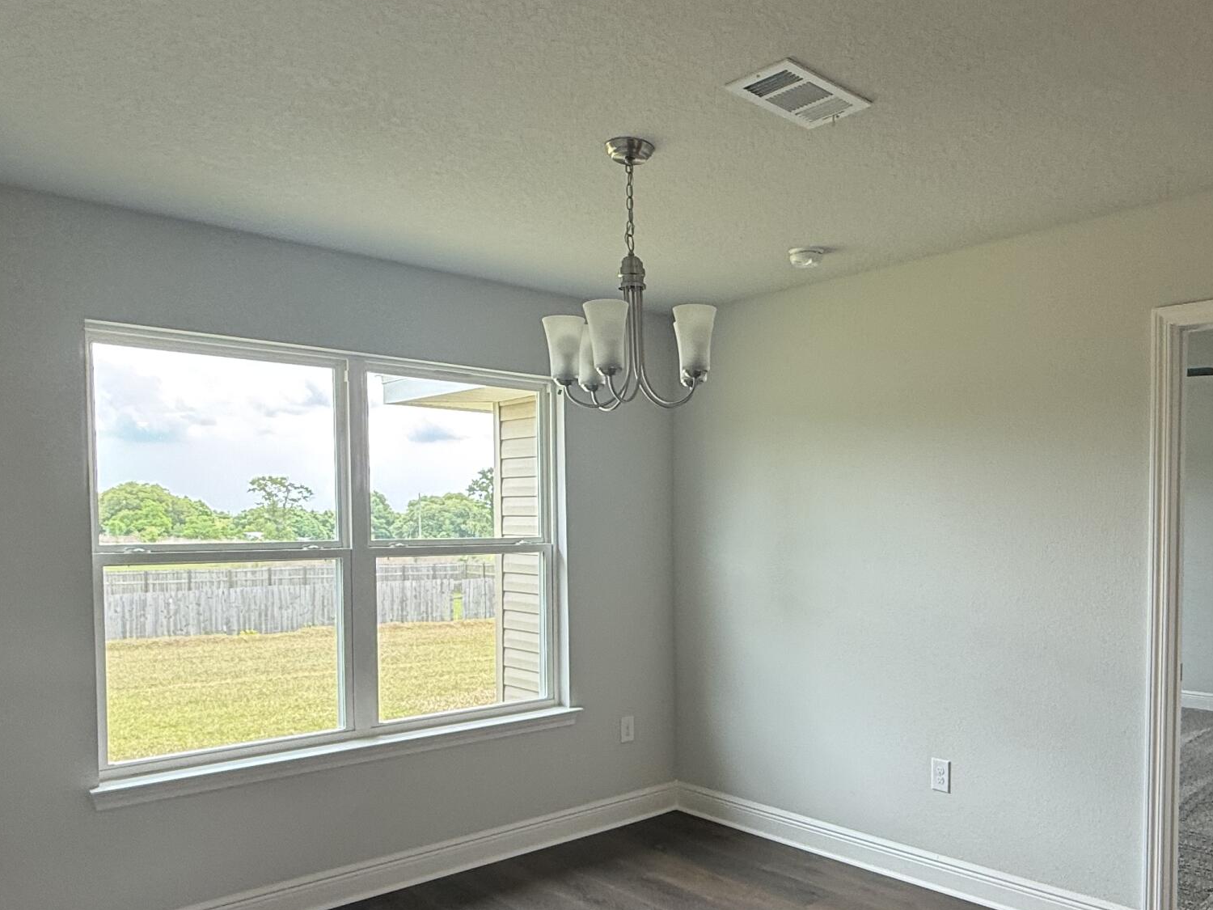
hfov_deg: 62.6
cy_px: 561
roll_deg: -1.0
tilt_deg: -1.1
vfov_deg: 49.3
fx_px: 981
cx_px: 754
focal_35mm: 28
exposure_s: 1/120
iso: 64
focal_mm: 2.22
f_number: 2.2
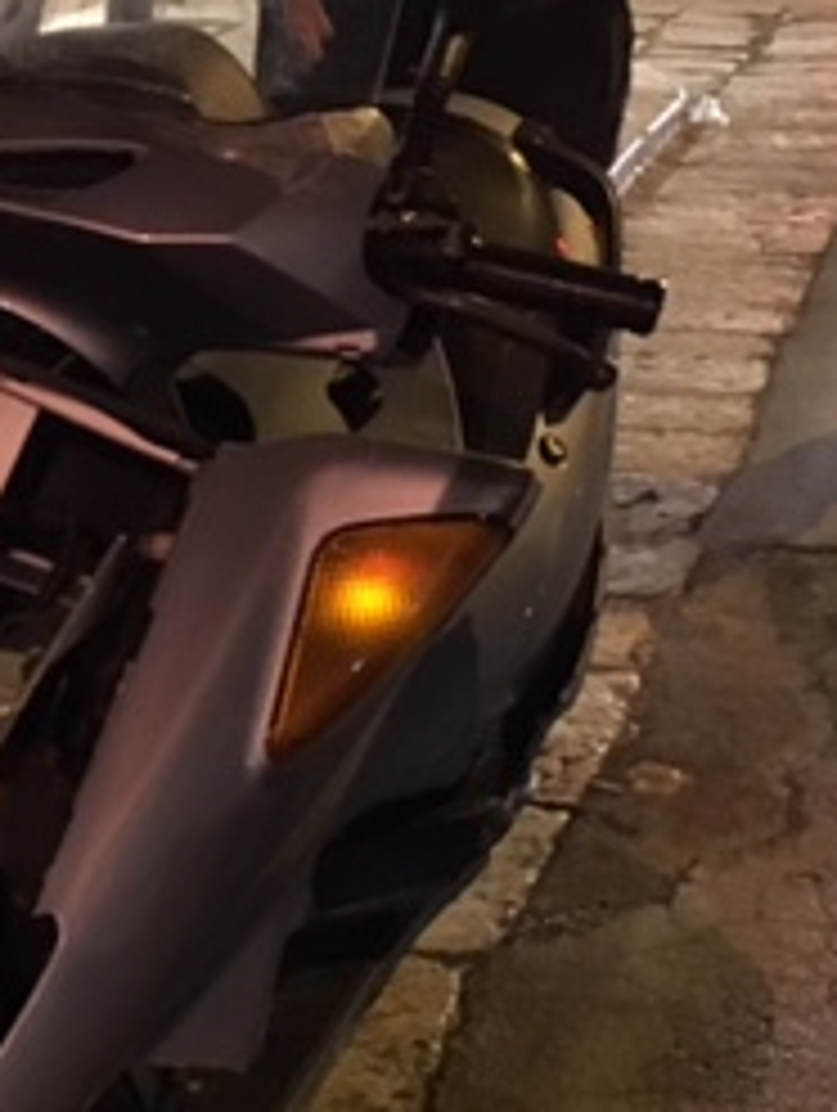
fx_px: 2412
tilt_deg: -27.1
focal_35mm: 75
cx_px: -104
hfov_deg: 18.8
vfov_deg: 25.3
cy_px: 968
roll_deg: +0.5
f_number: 2.2
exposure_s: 1/17
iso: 320
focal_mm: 4.15
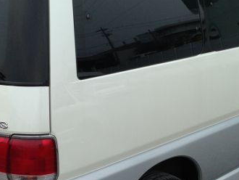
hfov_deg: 24.4
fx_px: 553
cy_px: 123
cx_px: 120
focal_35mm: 80
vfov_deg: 18.4
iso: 50
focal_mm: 4.12
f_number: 2.4
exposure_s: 1/951
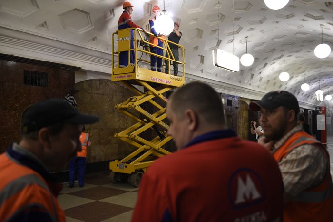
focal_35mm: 34
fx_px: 314
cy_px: 111
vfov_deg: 38.8
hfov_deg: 55.8
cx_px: 166
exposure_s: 1/160
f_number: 2.8
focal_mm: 34
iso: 3200
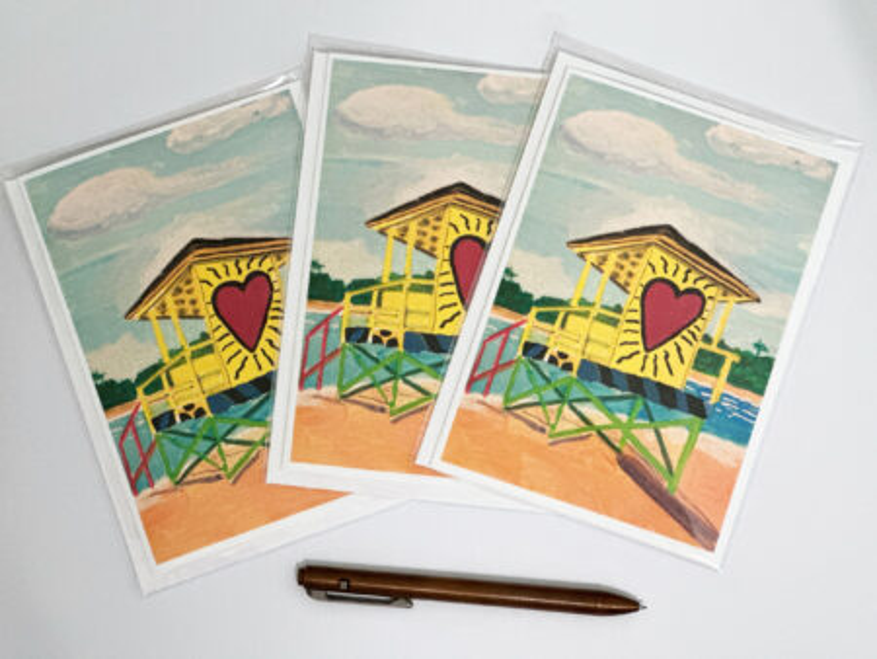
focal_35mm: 77
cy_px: 330
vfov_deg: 19.2
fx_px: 1952
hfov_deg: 25.3
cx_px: 438
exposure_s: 1/30
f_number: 2.8
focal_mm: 9
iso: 400
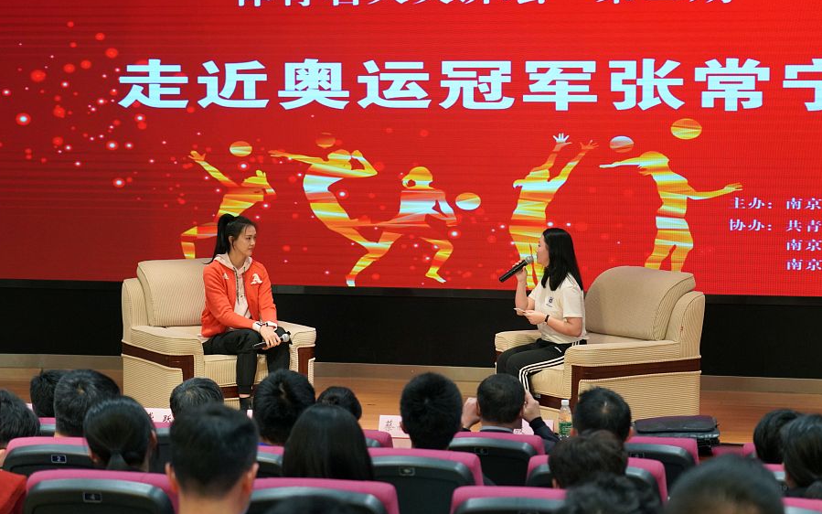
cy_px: 252
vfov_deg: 15.7
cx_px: 461
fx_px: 1859
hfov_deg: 24.9
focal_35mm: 83
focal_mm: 61
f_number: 4
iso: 3200
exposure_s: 1/250
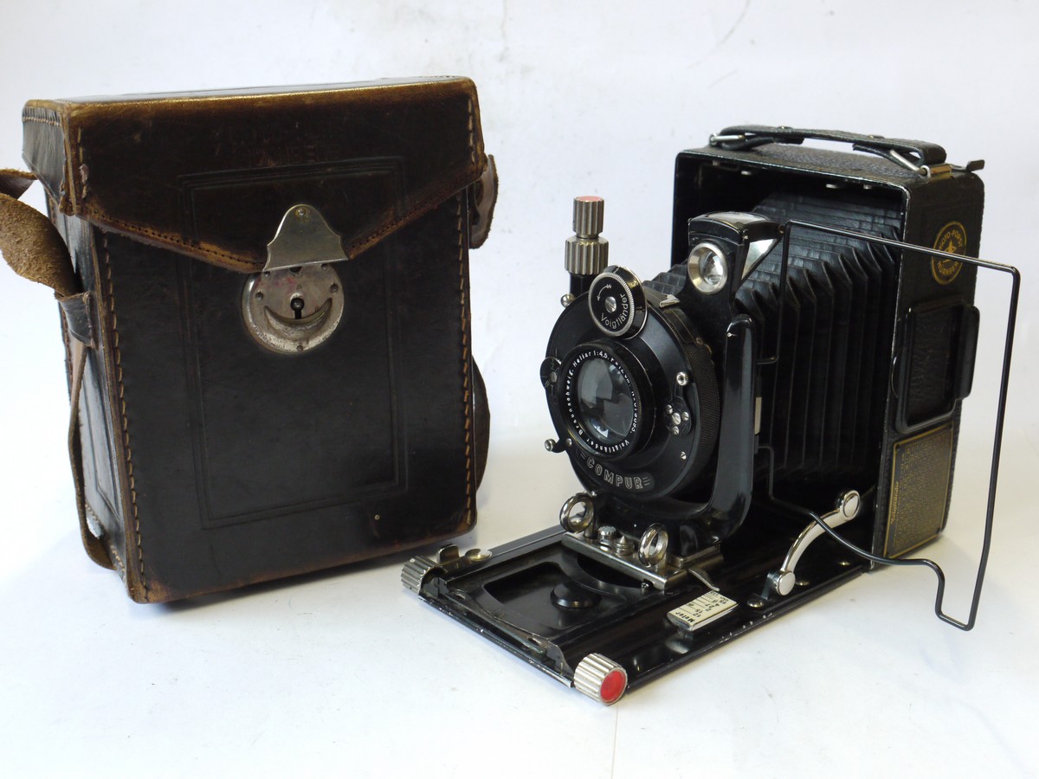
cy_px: 390
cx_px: 520
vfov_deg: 31.5
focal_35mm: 46
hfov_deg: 41.2
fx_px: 1381
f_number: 7.1
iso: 800
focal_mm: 23
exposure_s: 1/60
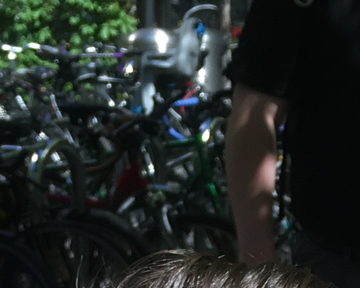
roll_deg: +2.1
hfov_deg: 11.5
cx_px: 152
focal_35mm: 167
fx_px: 1780
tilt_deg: -23.9
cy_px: 776
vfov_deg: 8.2
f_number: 2.2
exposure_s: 1/472
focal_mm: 4.15
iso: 25
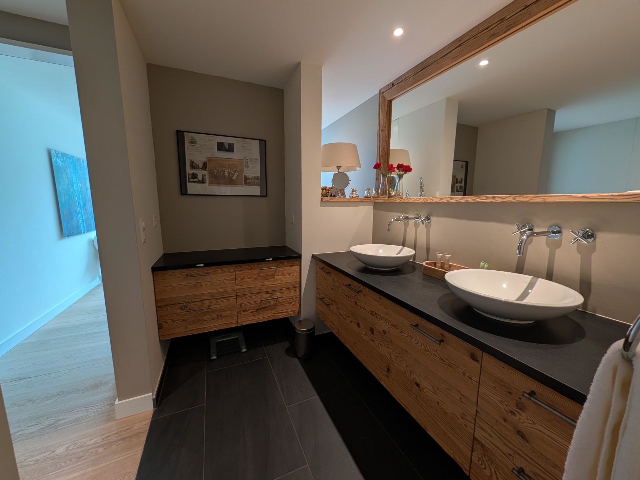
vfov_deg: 94.5
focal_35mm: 12
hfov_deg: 110.5
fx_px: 222
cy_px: 240
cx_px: 320
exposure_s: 1/38.8
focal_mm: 2.02
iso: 72
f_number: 1.7
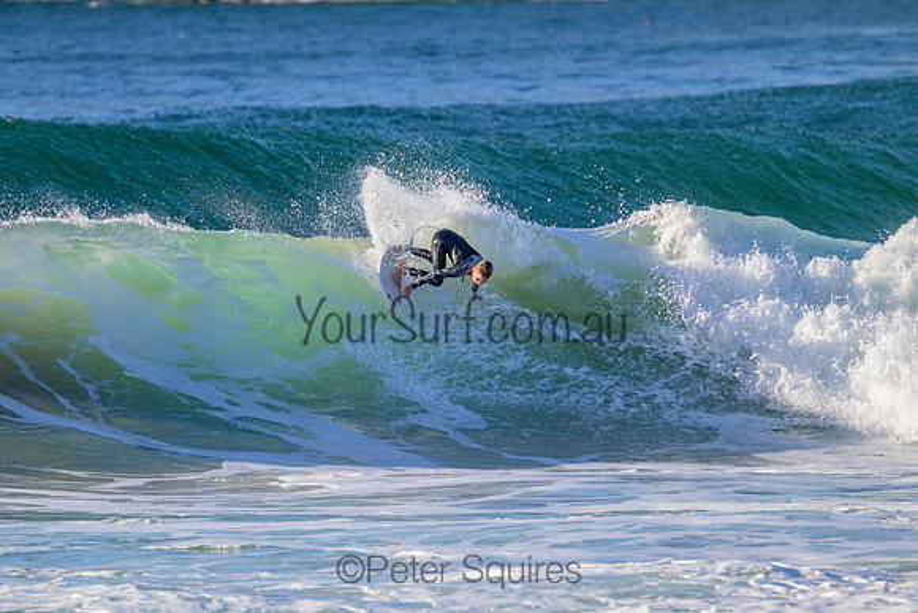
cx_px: 459
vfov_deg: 1.7
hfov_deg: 2.6
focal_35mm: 800
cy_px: 306
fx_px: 20404
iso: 1250
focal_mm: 800
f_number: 11
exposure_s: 1/1250
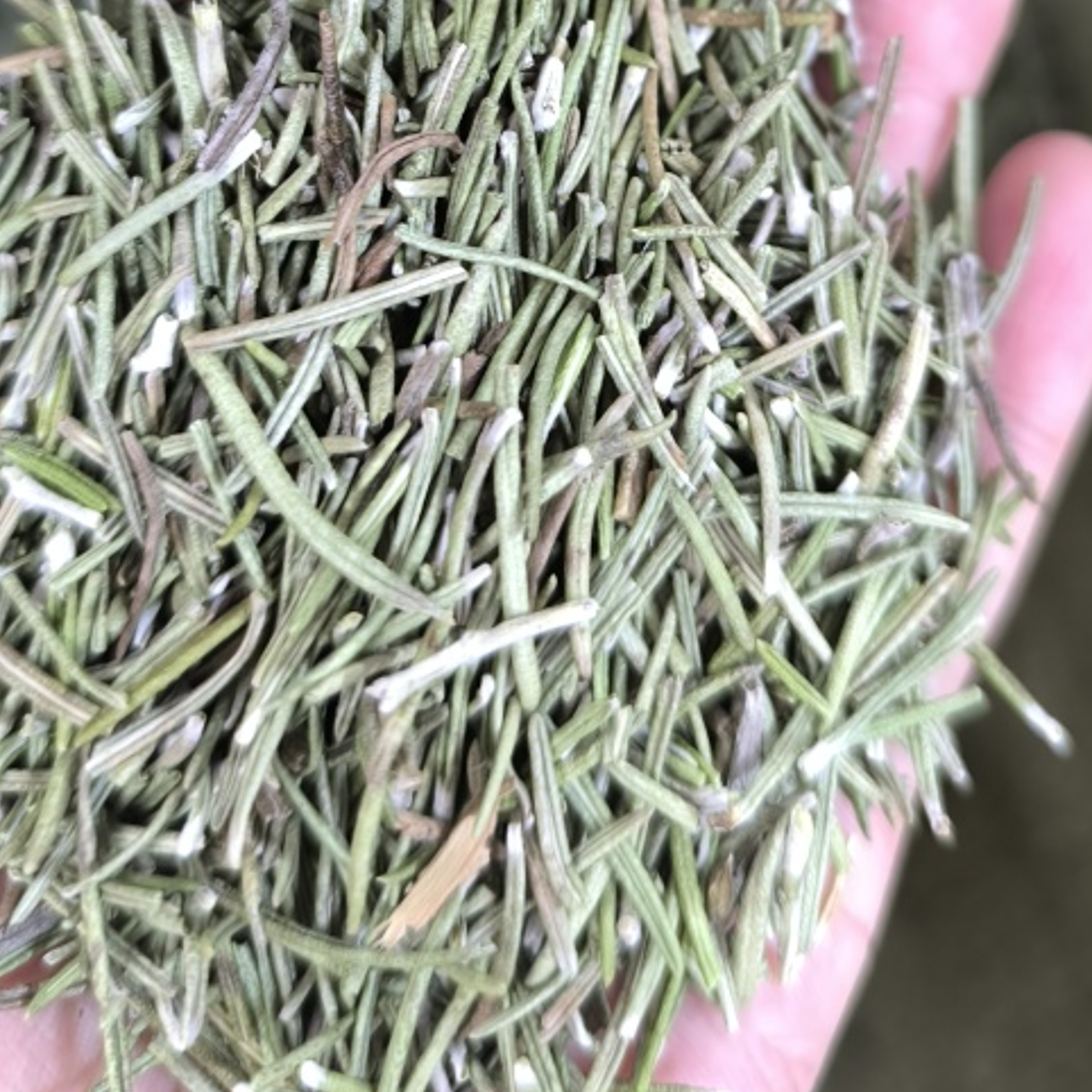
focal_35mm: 45
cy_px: 51
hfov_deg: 37.5
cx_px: 569
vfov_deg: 34.8
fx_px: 1606
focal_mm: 6.14
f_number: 1.65
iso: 1250
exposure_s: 1/25
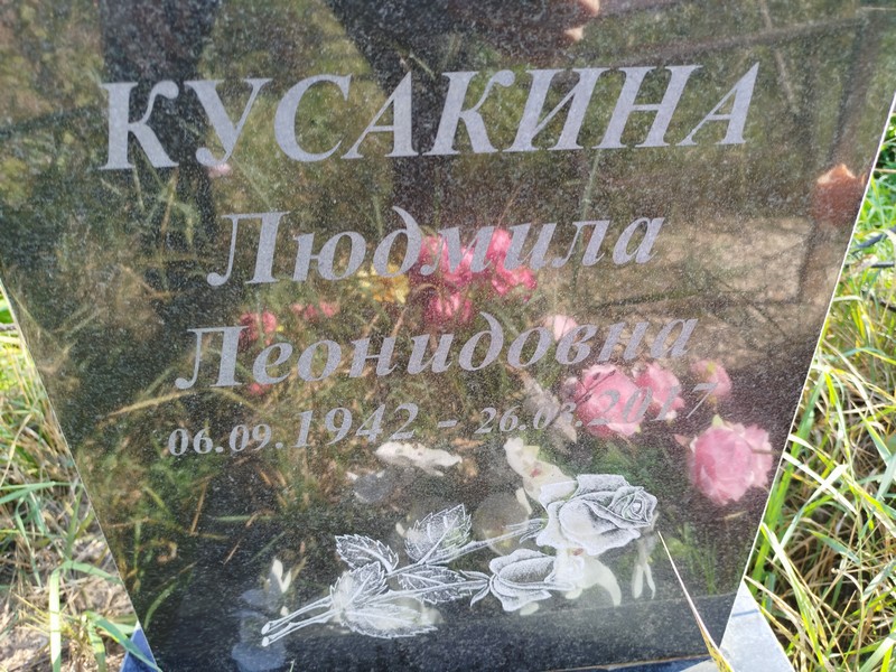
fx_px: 621
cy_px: 336
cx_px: 448
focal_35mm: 24
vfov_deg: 56.8
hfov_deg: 71.6
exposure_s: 1/100
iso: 64
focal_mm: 5.31
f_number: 1.7
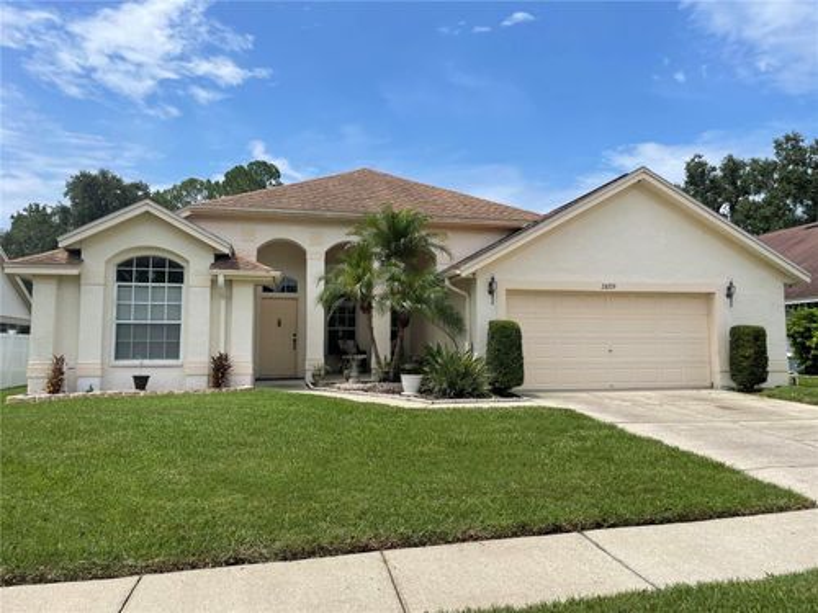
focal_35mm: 26
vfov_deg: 53.1
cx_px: 409
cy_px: 306
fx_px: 614
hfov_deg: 67.3
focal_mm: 4.2
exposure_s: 1/5051
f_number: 1.6
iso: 32
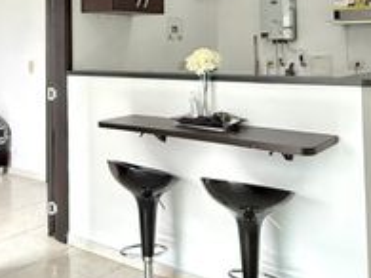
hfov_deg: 38.9
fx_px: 514
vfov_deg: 28.8
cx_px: 107
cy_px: 19
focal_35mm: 48
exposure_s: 1/120
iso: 250
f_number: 2.2
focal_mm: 2.22
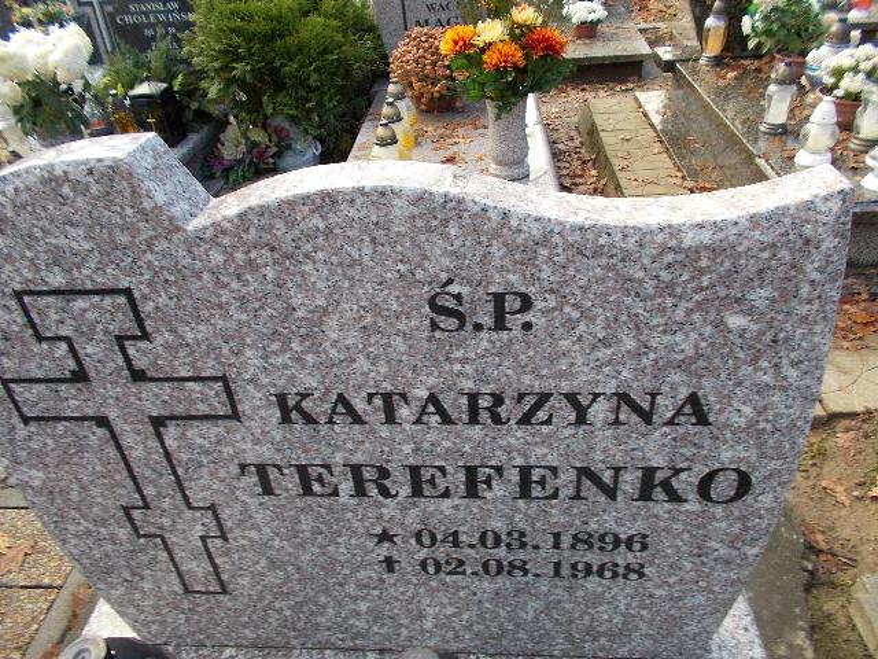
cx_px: 439
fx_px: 659
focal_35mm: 26
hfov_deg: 67.3
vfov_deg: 53.1
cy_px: 330
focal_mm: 4.6
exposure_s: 1/30
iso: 80
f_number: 3.2
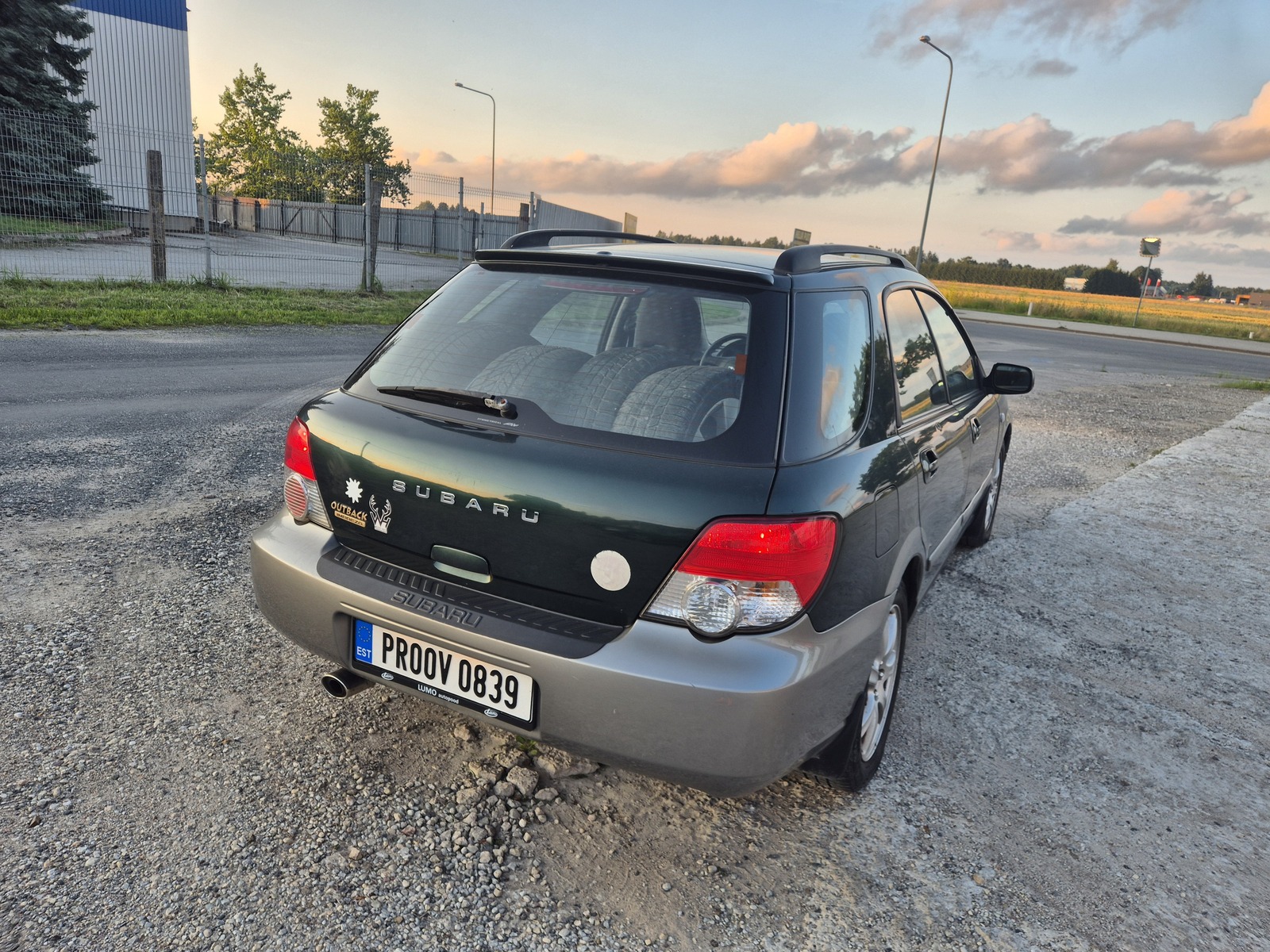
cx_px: 635
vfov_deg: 58.9
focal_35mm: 23
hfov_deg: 73.9
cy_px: 476
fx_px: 844
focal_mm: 5.4
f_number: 1.8
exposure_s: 1/225
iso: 25
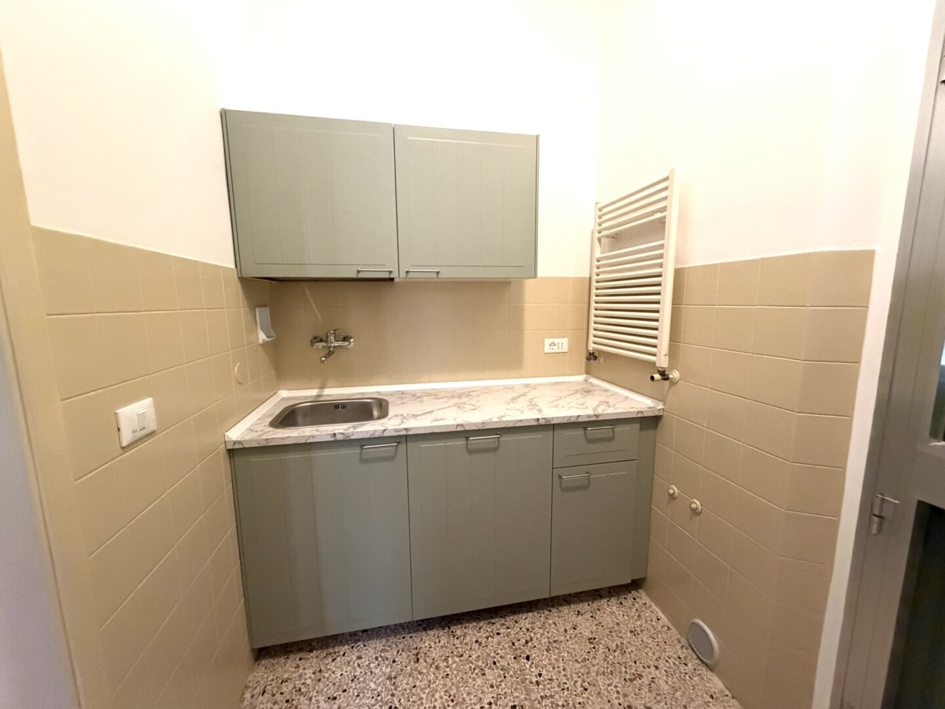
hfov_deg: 102.1
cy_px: 354
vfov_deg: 85.7
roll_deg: +1.0
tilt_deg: -8.7
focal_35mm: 14
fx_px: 382
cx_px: 472
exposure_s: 1/50
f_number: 2.2
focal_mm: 2.22
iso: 640
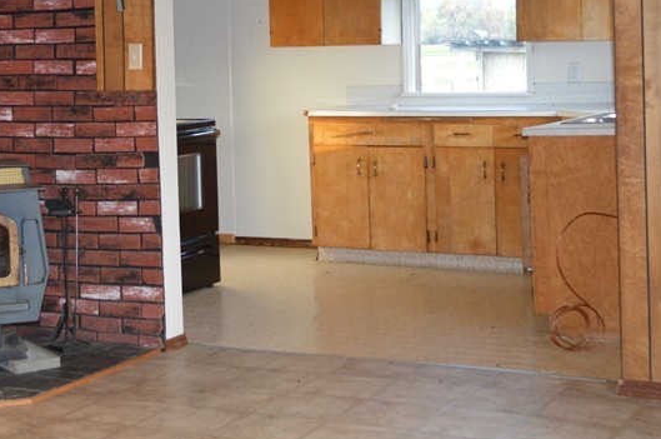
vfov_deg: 18.2
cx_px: 256
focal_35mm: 74
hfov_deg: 27.3
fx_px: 1357
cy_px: 88
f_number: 4
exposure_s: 1/80
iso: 400
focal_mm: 24
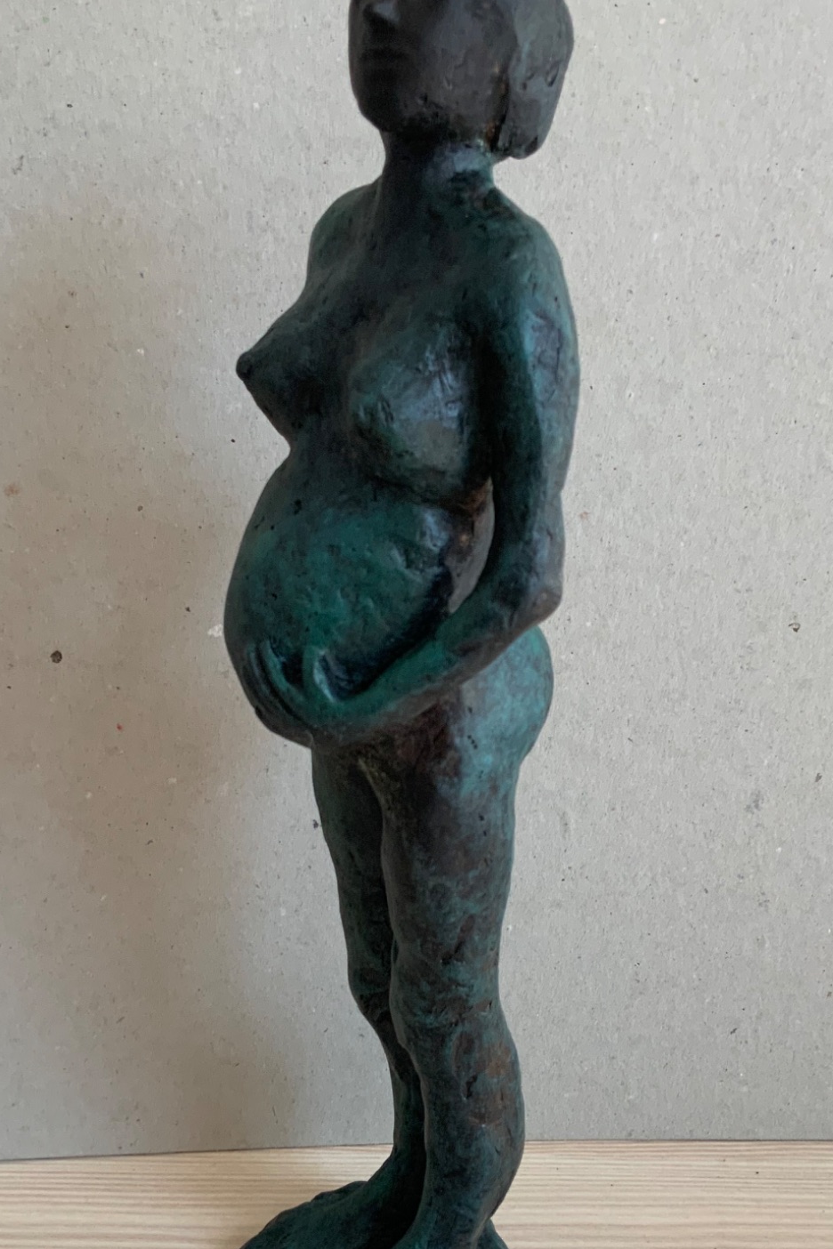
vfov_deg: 44.5
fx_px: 1527
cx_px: 497
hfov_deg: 30.4
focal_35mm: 44
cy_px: 669
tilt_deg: -20.3
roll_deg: +0.0
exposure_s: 1/122
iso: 64
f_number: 1.8
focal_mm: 3
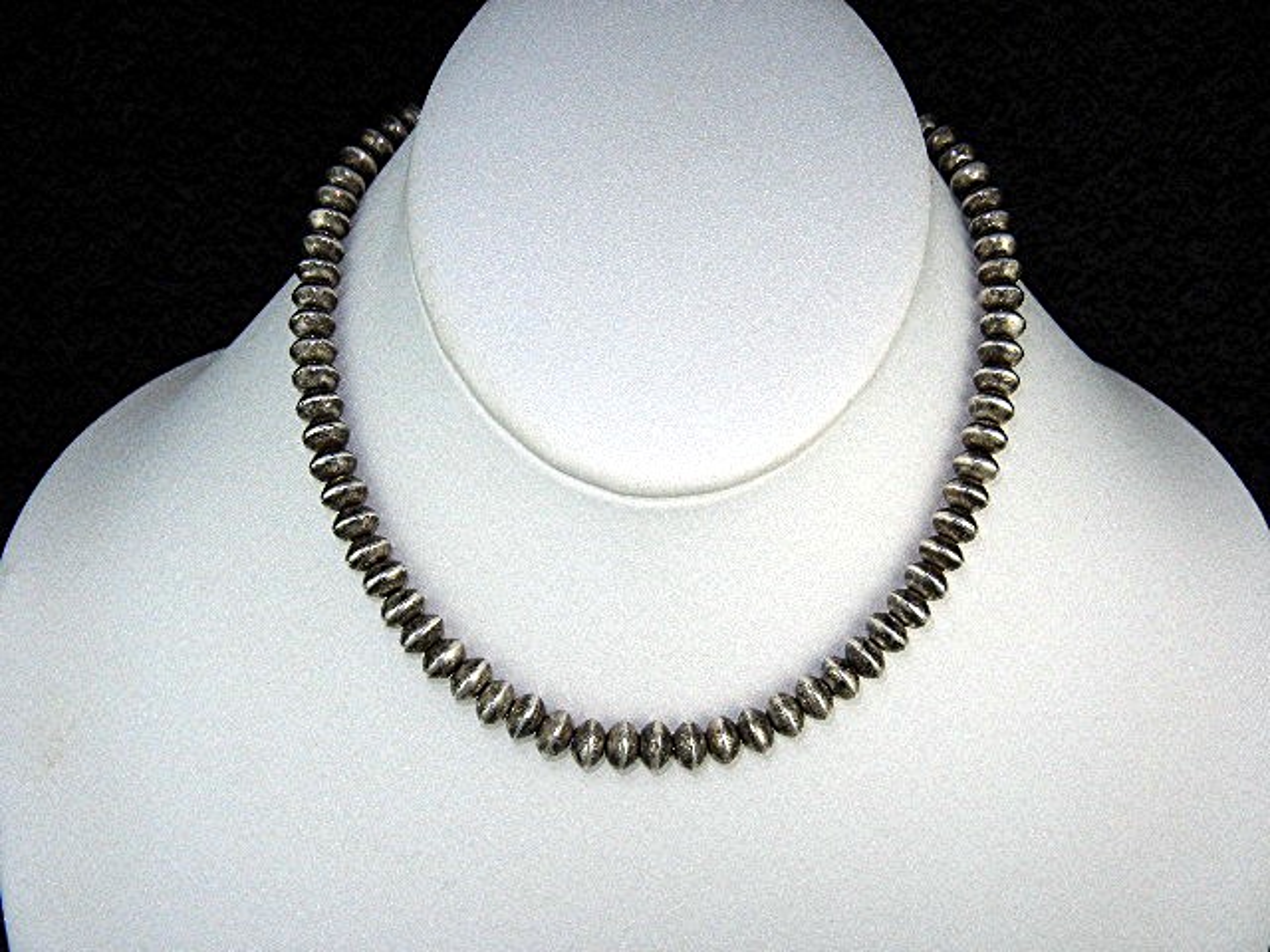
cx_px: 635
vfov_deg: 41.8
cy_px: 476
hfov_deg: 54.0
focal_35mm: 34
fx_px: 1247
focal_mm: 6.2
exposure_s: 1/30
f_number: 7.2
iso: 233
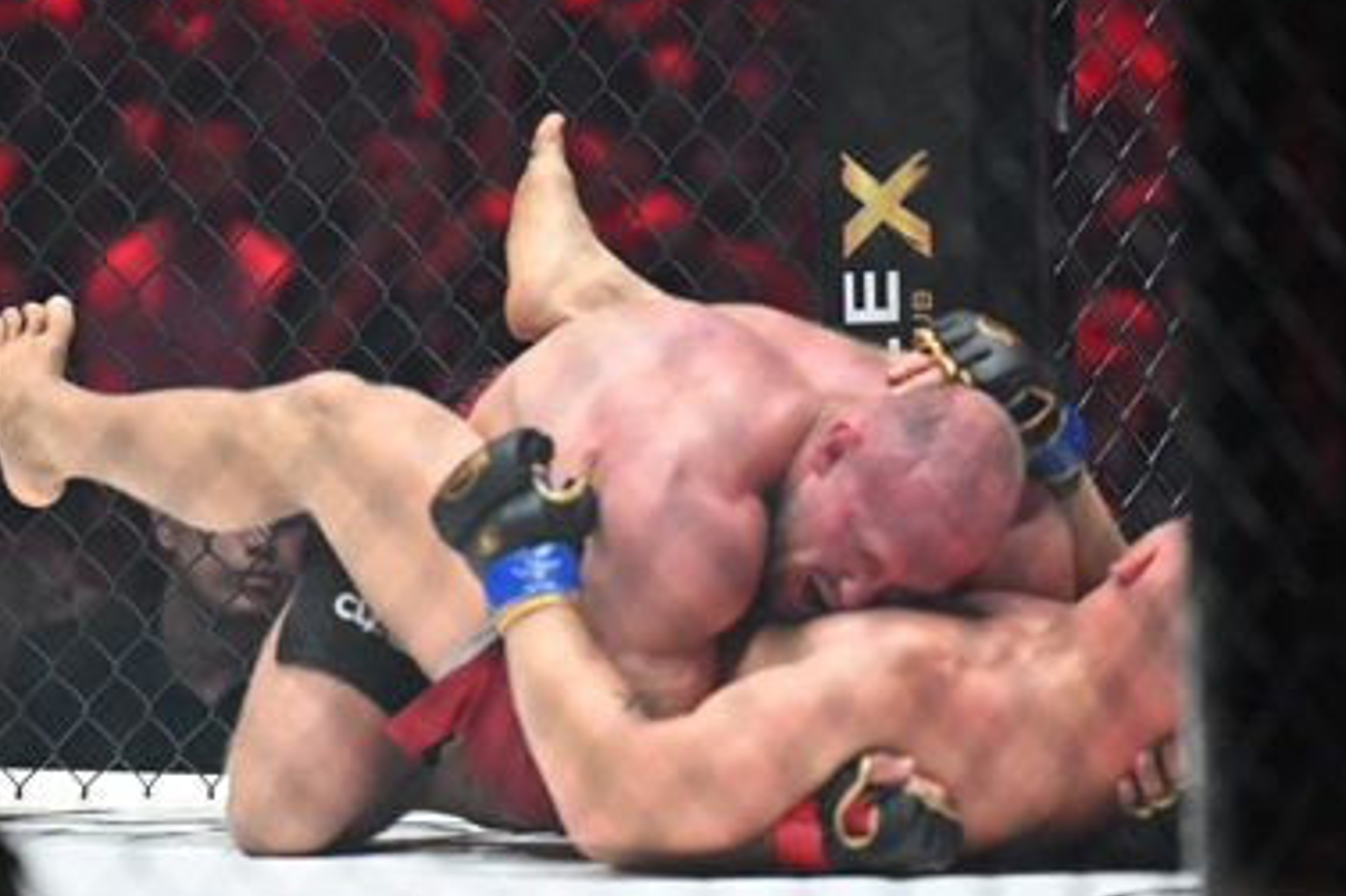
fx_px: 13678
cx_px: 596
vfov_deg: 3.8
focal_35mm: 366
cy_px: 539
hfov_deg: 5.6
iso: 6400
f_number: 2.8
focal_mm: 200
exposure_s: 1/640
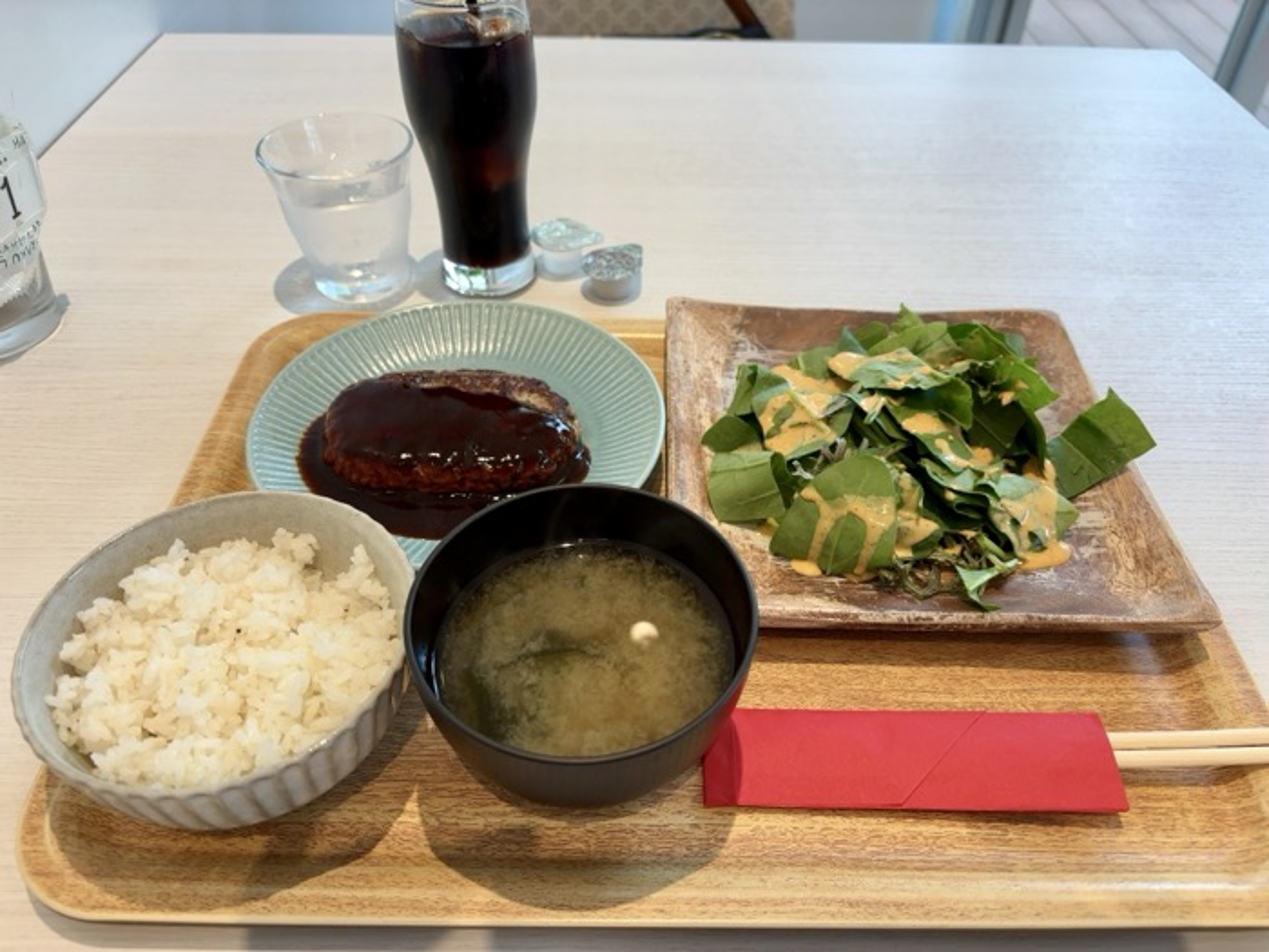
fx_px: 953
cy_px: 476
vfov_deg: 53.1
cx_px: 634
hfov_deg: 67.3
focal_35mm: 26
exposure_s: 1/100
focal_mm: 5.96
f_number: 1.6
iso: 50
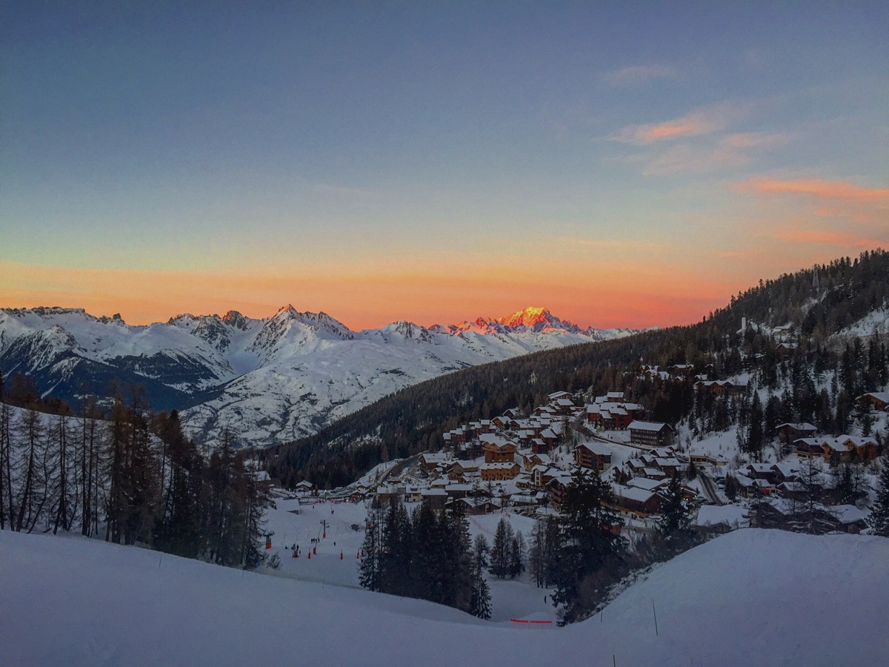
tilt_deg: +3.3
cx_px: 444
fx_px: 745
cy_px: 334
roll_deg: -0.9
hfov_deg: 61.7
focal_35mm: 29
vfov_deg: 48.2
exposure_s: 1/100
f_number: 2.2
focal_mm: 4.15
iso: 50
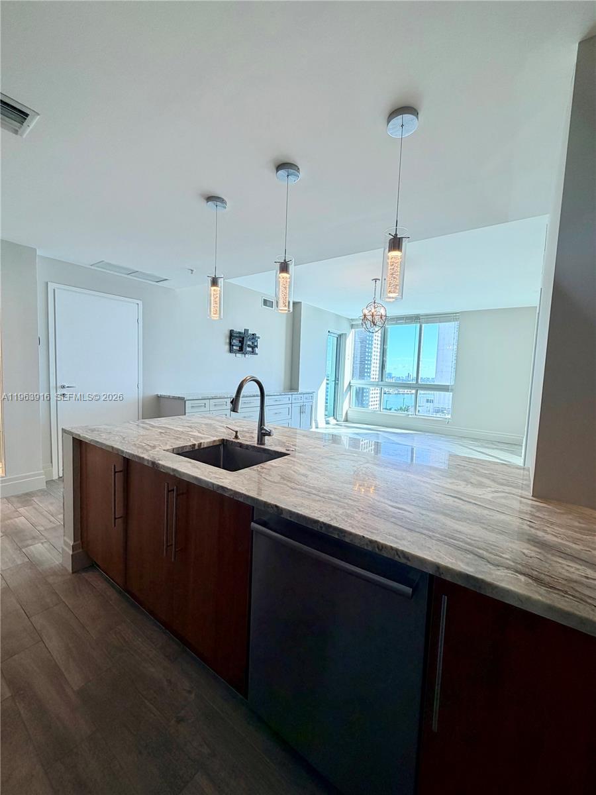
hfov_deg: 85.7
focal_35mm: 14
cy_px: 398
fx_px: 321
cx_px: 298
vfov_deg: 102.1
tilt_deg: -3.5
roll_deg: -1.3
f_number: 2.2
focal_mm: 2.22
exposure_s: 1/126
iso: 50
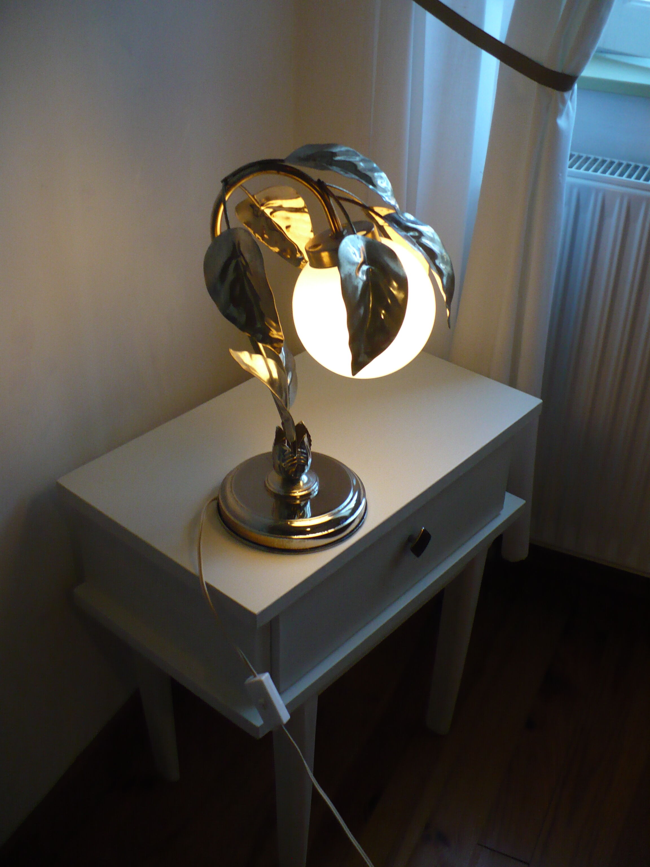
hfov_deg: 38.7
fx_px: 926
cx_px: 325
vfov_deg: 50.1
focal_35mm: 37
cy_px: 434
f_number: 2.8
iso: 200
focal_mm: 6.1
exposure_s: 1/80
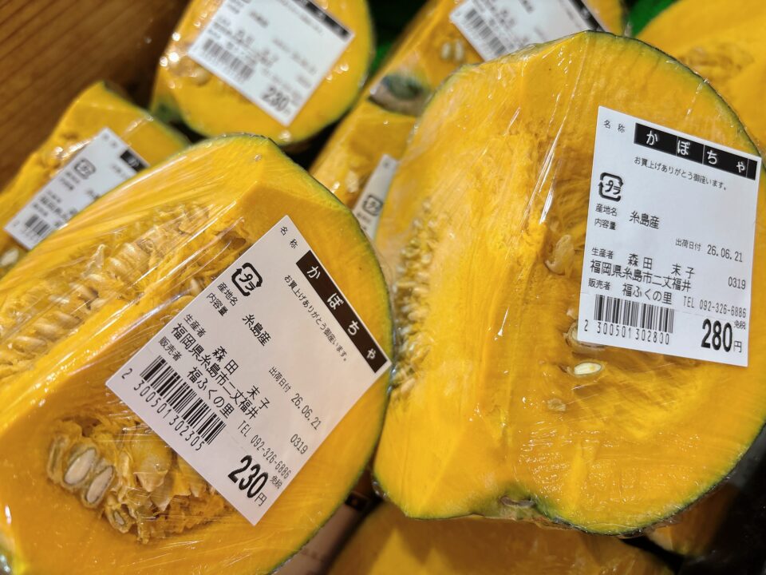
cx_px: 383
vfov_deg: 53.1
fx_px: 575
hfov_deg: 67.3
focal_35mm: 26
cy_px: 288
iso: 125
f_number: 1.6
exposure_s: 1/120
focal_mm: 5.96
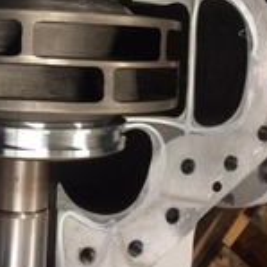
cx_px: 18
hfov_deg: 23.6
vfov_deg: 23.8
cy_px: 36
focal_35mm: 71
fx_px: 620
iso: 64
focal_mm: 4.12
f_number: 2.2
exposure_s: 1/30
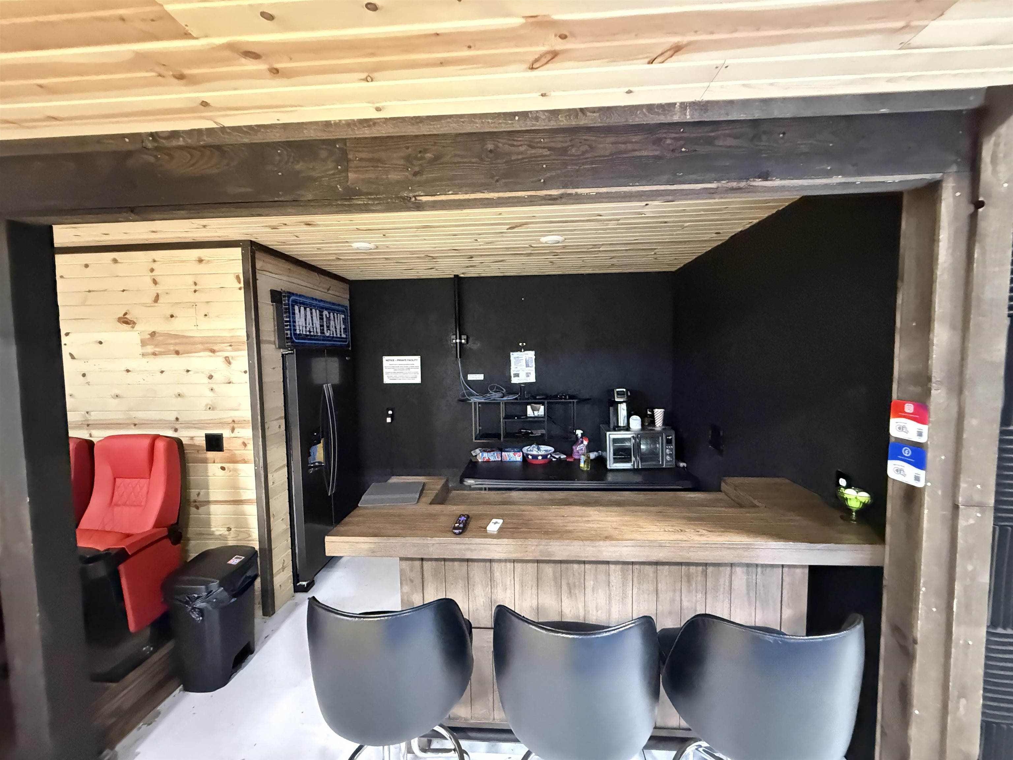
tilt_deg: -3.2
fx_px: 410
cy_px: 380
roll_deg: +1.3
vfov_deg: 85.7
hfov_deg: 102.1
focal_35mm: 14
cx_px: 506
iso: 1600
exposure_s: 1/43
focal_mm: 2.22
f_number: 2.2
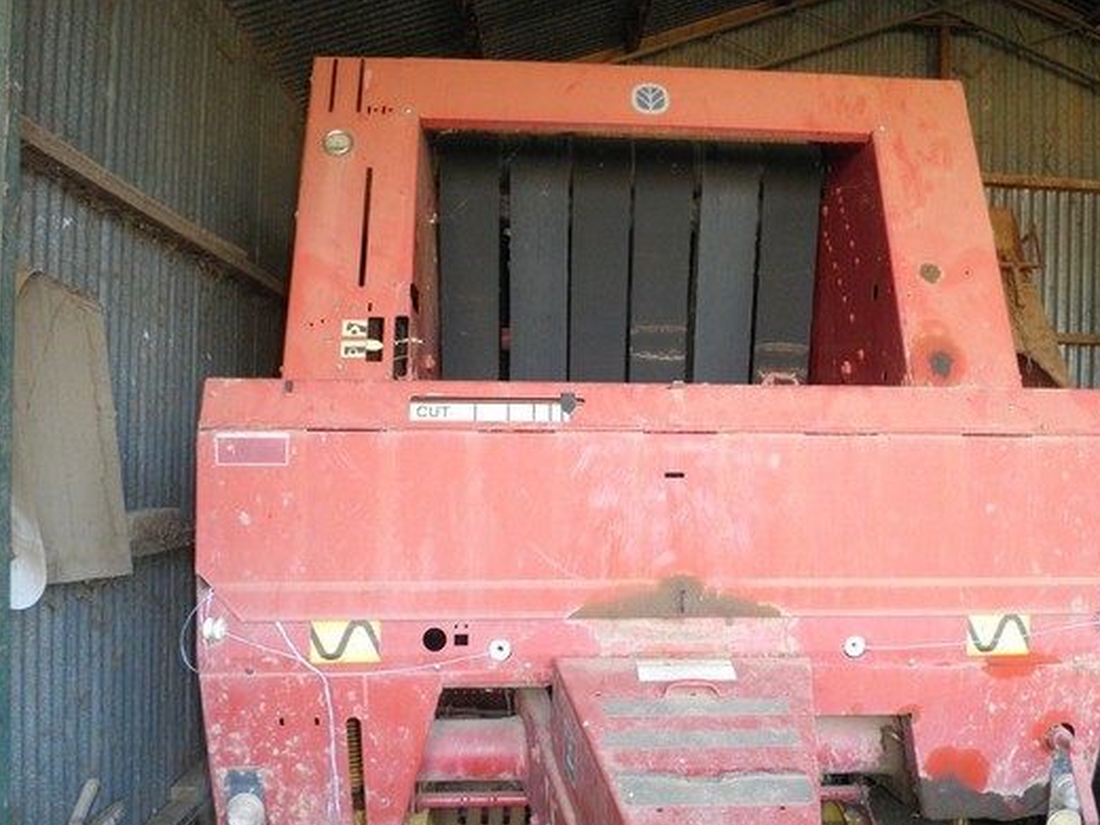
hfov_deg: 56.6
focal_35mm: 32
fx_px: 1017
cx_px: 620
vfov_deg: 44.1
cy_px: 468
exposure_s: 1/30
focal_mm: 4.7
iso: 160
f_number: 2.8
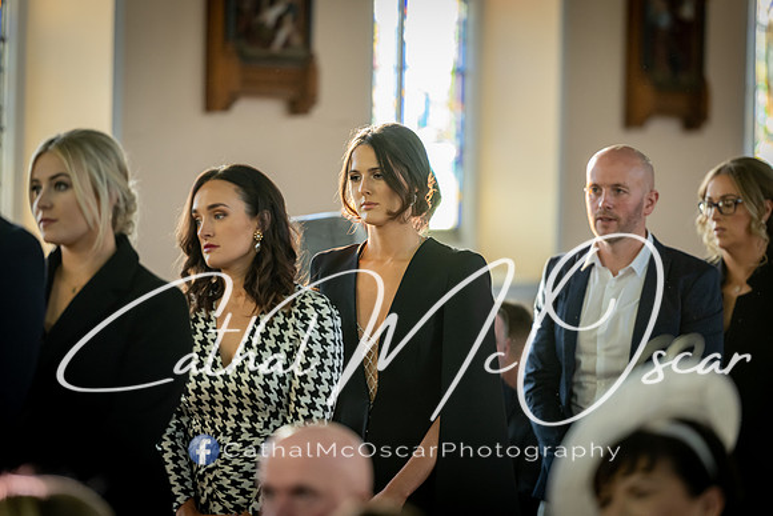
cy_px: 258
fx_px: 4295
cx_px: 386
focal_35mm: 200
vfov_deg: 6.9
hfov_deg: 10.3
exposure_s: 1/125
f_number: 2.8
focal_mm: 200
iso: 1000
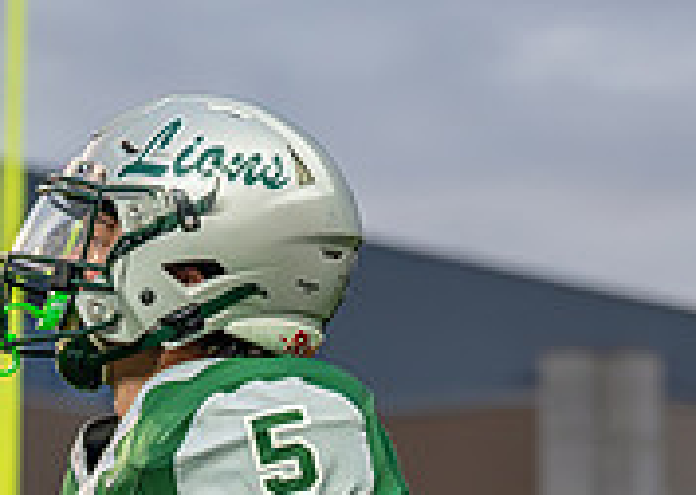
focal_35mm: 282
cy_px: 706
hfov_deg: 7.1
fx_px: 5568
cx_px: 98
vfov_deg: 5.1
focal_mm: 70
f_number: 2.8
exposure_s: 1/1600
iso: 2000
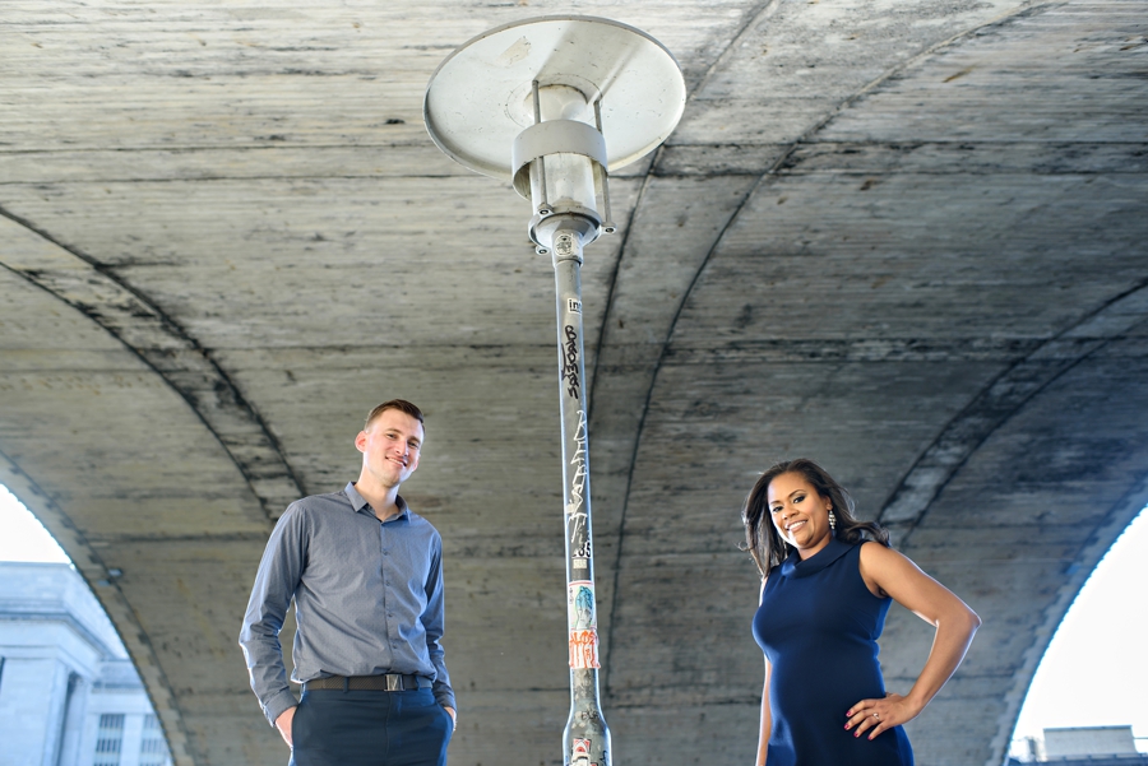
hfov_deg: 54.4
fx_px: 1117
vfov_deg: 37.9
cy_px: 383
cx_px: 574
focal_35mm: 35
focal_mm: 35
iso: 200
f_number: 2.8
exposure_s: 1/320
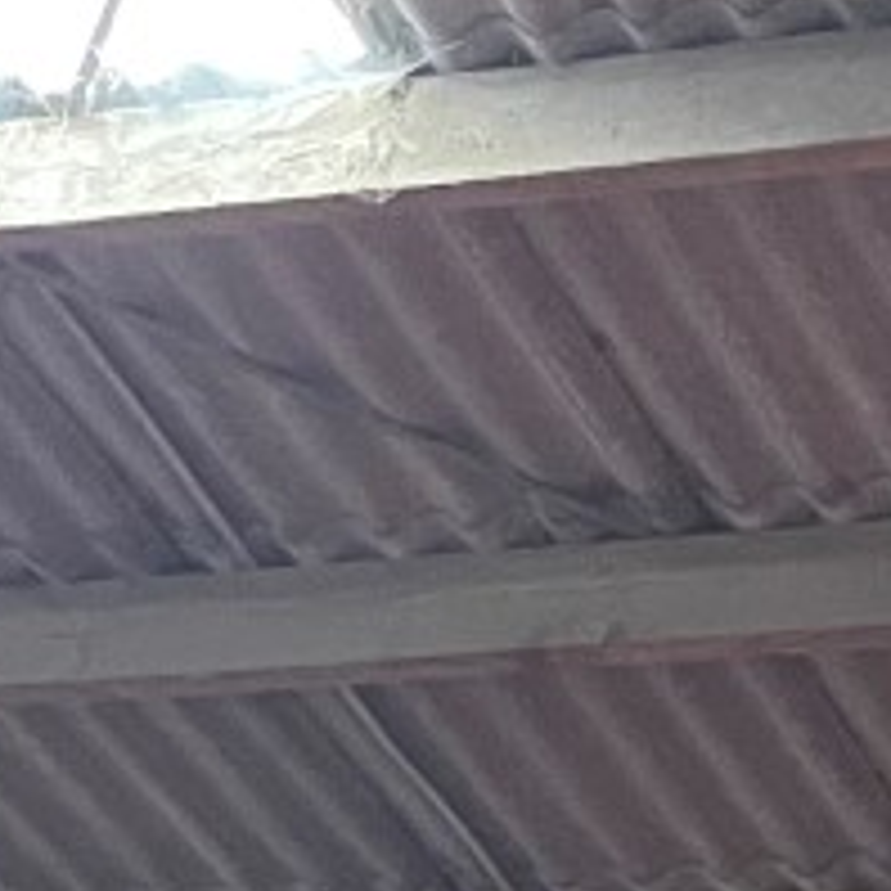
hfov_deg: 9.9
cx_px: 1588
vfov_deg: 9.4
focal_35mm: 167
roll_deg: -3.6
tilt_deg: +5.6
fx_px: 4863
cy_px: 2120
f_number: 1.6
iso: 500
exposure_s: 1/54
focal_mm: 4.2
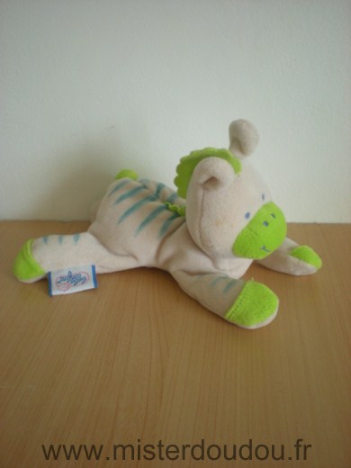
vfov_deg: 49.0
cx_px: 176
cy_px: 234
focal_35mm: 38
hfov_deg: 37.7
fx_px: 514
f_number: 3.1
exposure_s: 1/32.2
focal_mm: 6.3
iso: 200
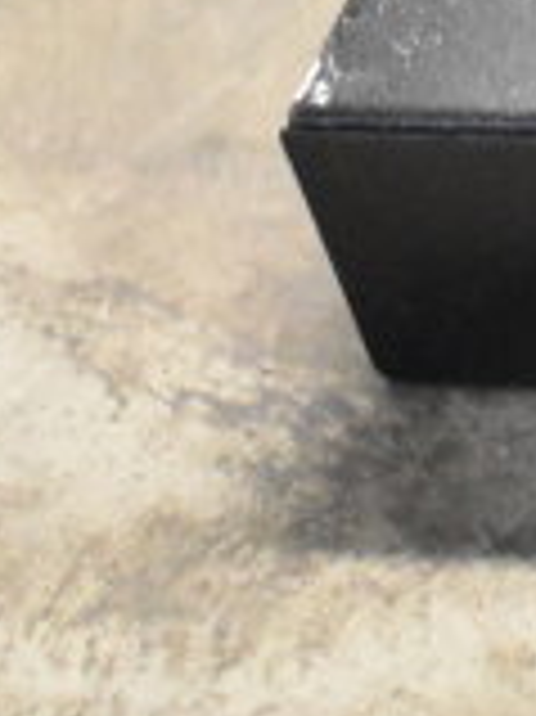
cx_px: 1342
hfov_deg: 7.9
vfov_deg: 11.5
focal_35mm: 172
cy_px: 133
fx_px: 3553
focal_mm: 31
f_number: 4.2
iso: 11400
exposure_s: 1/50
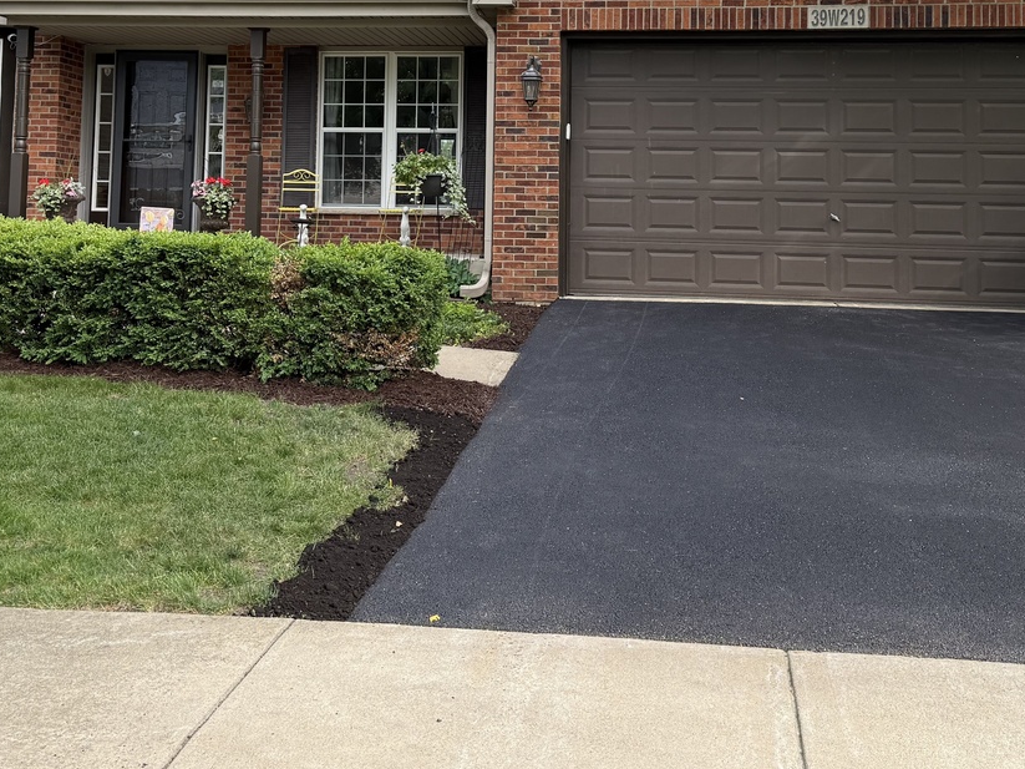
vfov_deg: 33.3
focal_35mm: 42
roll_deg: -0.9
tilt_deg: +3.4
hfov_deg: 44.8
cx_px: 504
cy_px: 147
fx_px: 1243
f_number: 1.78
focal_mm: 6.76
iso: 100
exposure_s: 1/708
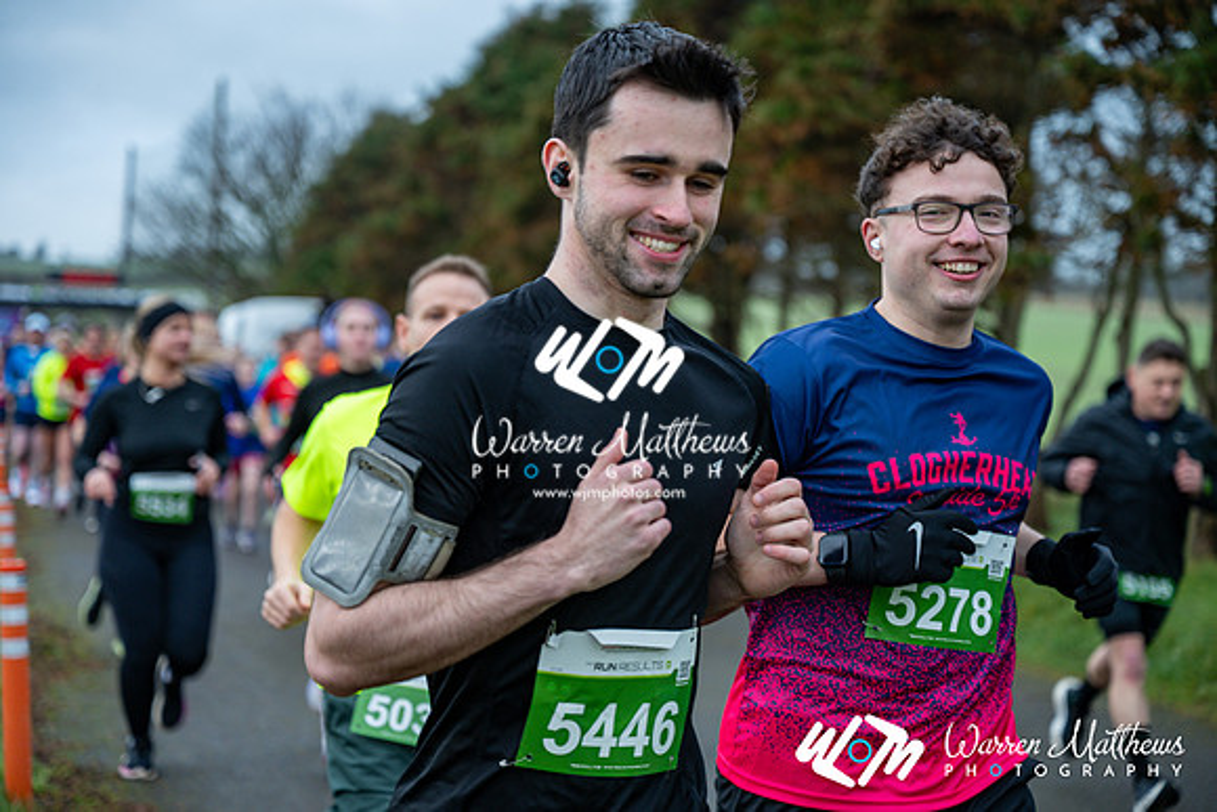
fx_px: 2367
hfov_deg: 28.8
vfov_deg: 19.5
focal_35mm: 70
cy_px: 406
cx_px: 608
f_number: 2.8
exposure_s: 1/1250
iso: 360
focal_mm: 70
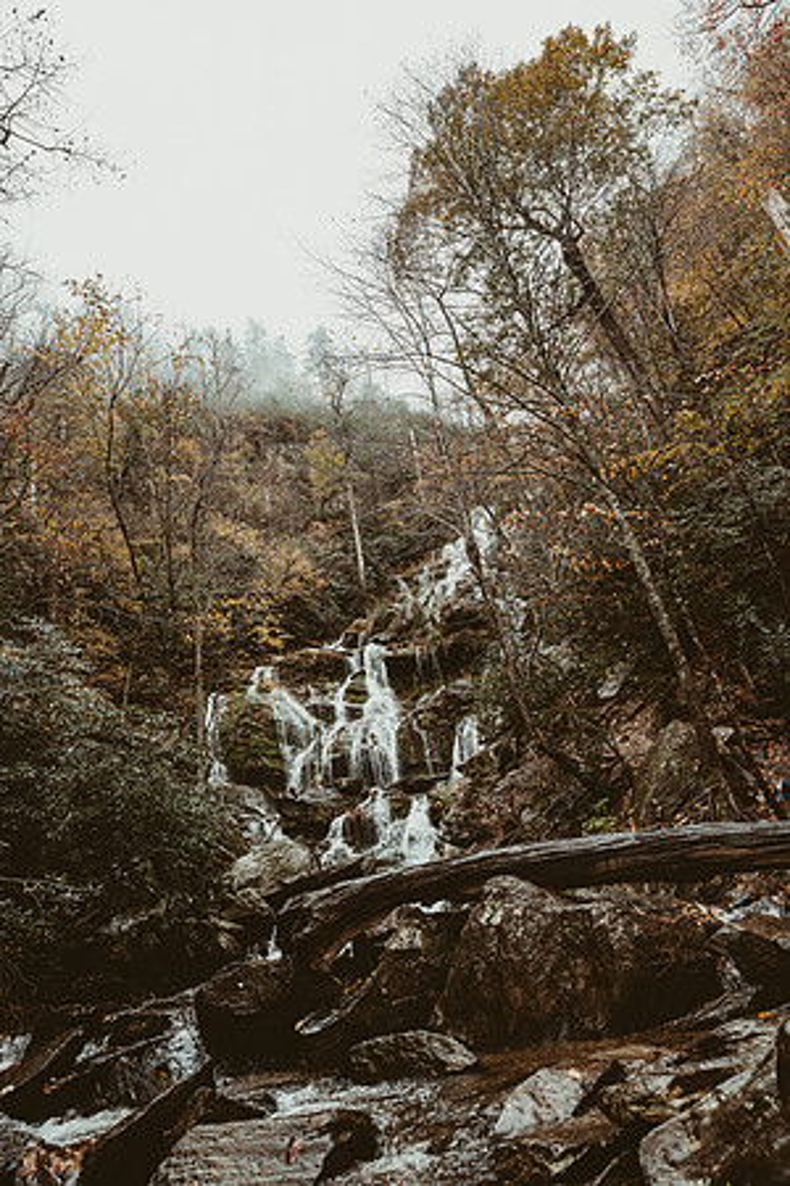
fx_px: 790
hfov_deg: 53.1
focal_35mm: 24
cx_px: 395
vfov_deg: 73.7
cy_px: 593
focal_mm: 24
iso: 800
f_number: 5
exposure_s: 1/320
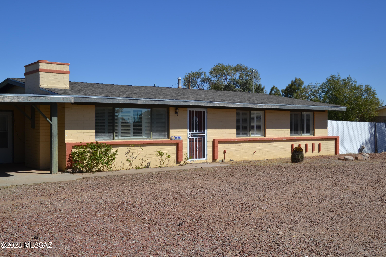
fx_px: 434
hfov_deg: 47.9
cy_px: 128
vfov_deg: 33.0
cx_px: 193
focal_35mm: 40
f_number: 9
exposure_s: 1/320
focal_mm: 27
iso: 100
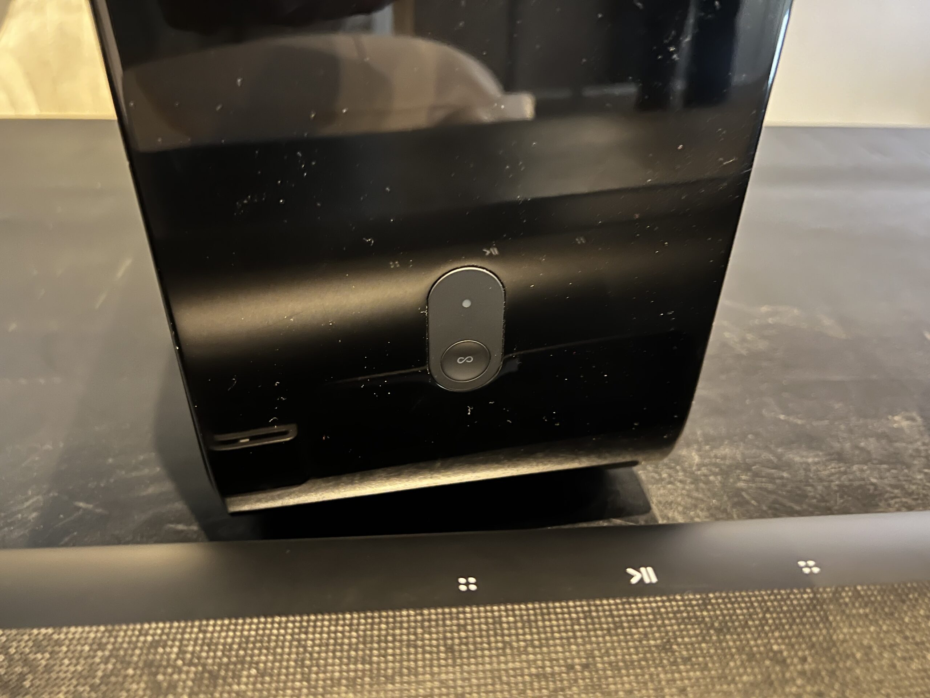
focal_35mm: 26
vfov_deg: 53.1
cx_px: 465
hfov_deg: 67.3
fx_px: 699
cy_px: 349
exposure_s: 1/9
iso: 800
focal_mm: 5.7
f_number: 1.5
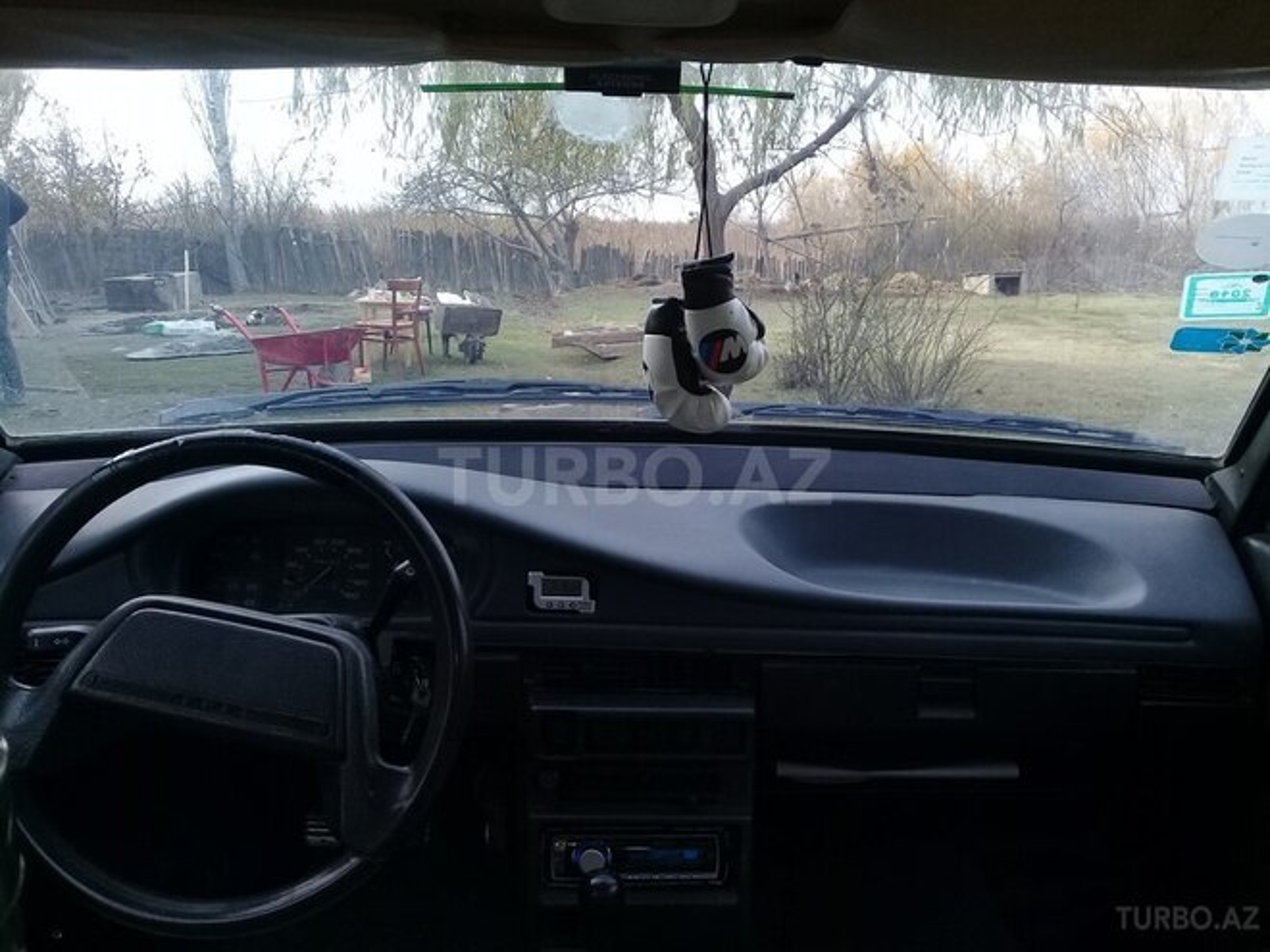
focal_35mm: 31
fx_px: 1137
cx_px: 635
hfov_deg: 58.4
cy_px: 476
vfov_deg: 45.4
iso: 64
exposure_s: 1/248
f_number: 2.2
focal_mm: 3.3
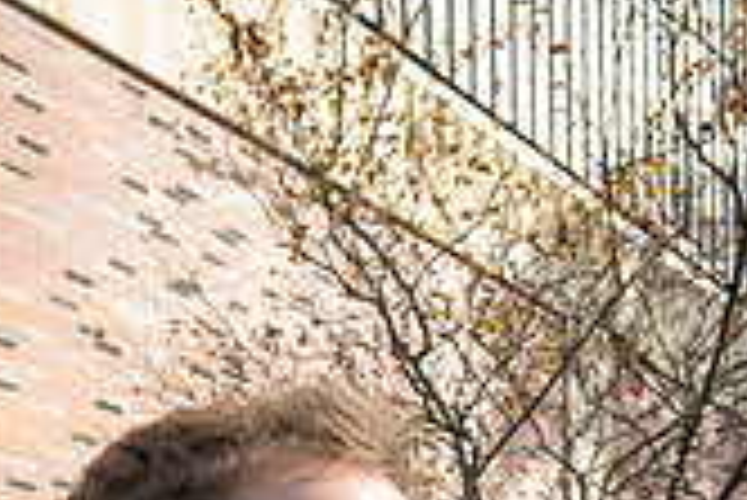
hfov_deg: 40.2
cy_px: 849
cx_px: 441
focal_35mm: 49
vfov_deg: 20.9
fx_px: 1018
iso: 250
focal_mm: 14
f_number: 4.5
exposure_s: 1/500
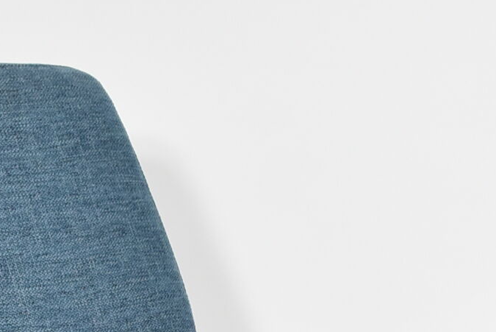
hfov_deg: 12.3
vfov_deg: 7.8
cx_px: 177
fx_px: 2291
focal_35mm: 166
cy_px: 723
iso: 800
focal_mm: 25
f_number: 5
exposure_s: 1/125
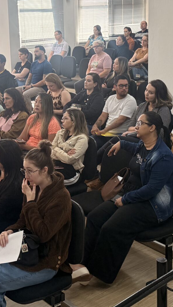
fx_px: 513
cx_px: 75
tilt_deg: -11.5
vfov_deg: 33.1
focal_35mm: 63
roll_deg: +1.6
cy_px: 111
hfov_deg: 19.1
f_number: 1.78
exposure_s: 1/147
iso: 200
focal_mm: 6.76
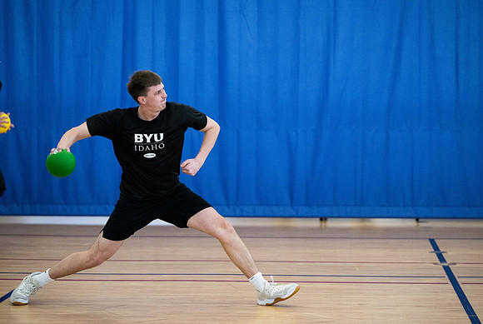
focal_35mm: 126
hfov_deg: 16.3
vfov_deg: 10.9
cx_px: 250
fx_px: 1690
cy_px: 165
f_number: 2.8
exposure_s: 1/1000
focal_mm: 120
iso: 4000
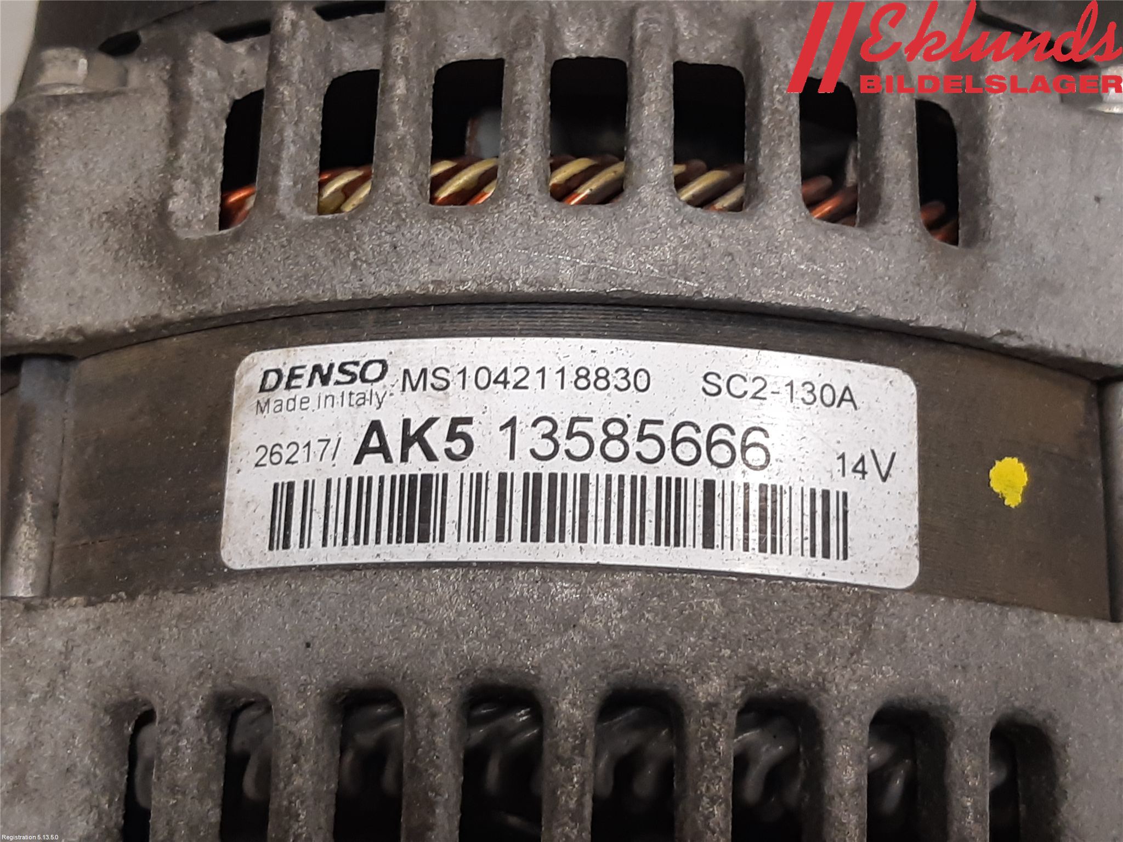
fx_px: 843
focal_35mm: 26
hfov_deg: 67.3
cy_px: 421
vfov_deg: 53.1
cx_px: 562
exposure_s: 1/50
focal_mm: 3.93
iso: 100
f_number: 1.7
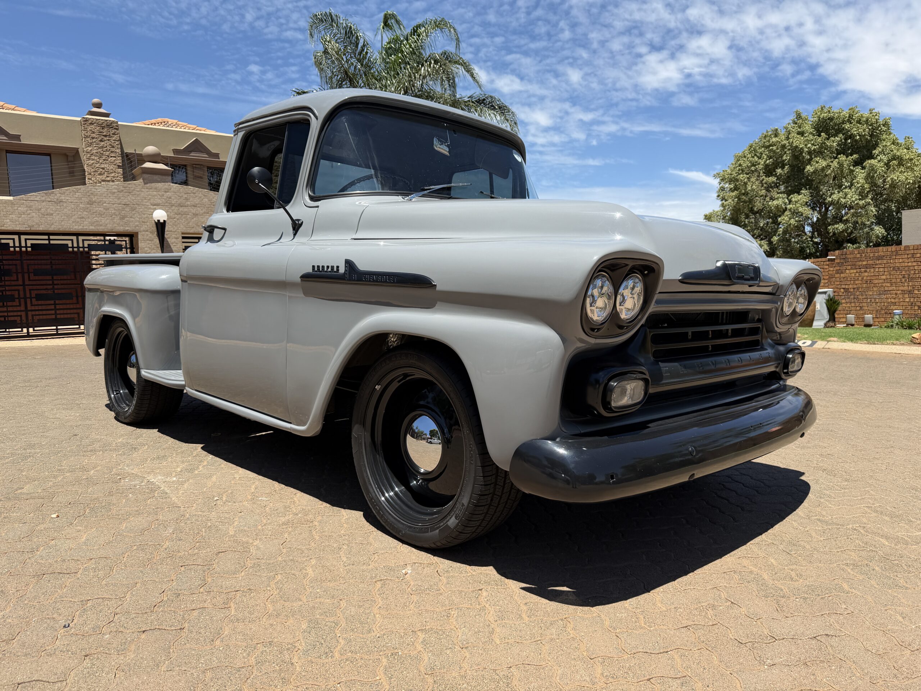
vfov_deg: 56.8
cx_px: 460
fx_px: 639
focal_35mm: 24
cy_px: 346
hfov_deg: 71.6
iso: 80
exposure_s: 1/3584
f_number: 1.78
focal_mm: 6.76
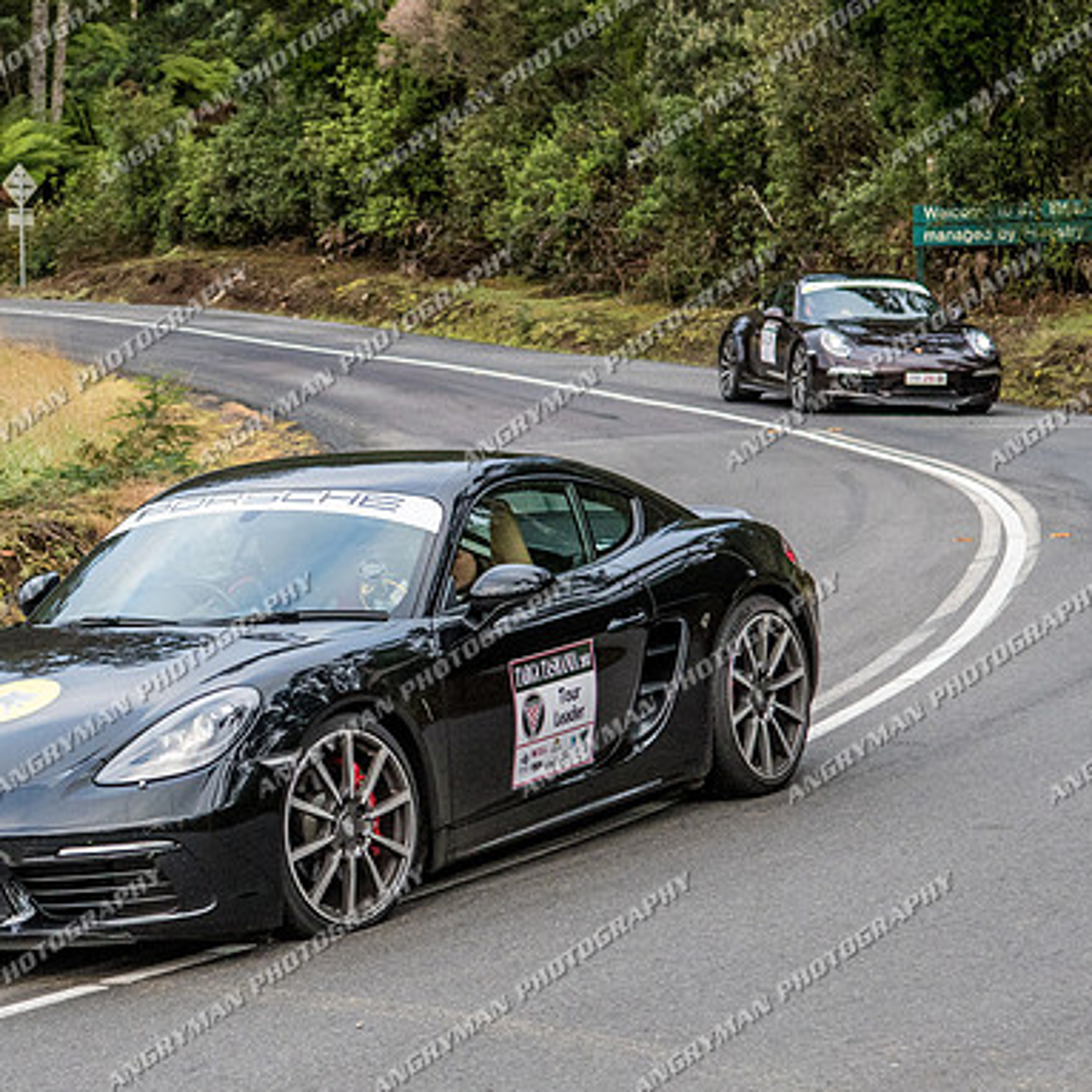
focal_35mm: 107
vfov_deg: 16.3
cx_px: 247
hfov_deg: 16.2
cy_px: 636
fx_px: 3819
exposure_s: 1/1250
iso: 800
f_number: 4
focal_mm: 45
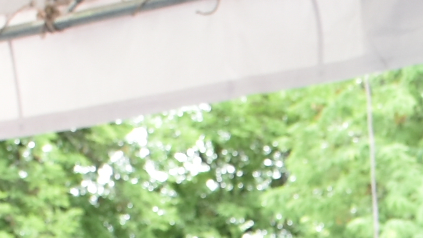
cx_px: 808
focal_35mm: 265
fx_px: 2972
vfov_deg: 4.3
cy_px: 887
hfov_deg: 7.8
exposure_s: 1/125
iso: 400
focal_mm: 22
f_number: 5.6
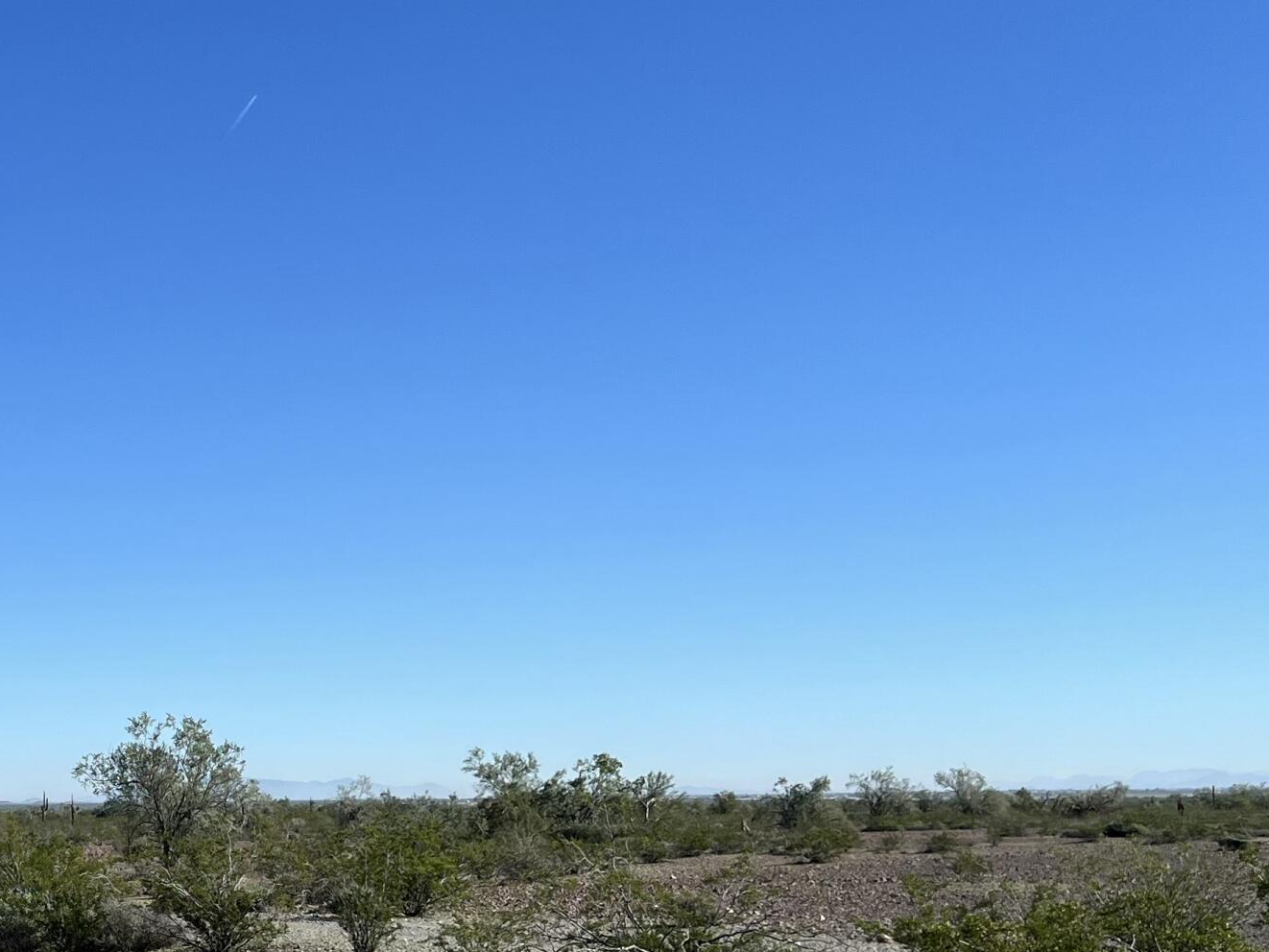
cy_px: 771
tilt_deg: +2.4
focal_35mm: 59
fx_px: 2163
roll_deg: -0.5
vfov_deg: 24.4
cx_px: 61
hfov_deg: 30.8
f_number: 1.5
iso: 50
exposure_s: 1/5319
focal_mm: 5.7
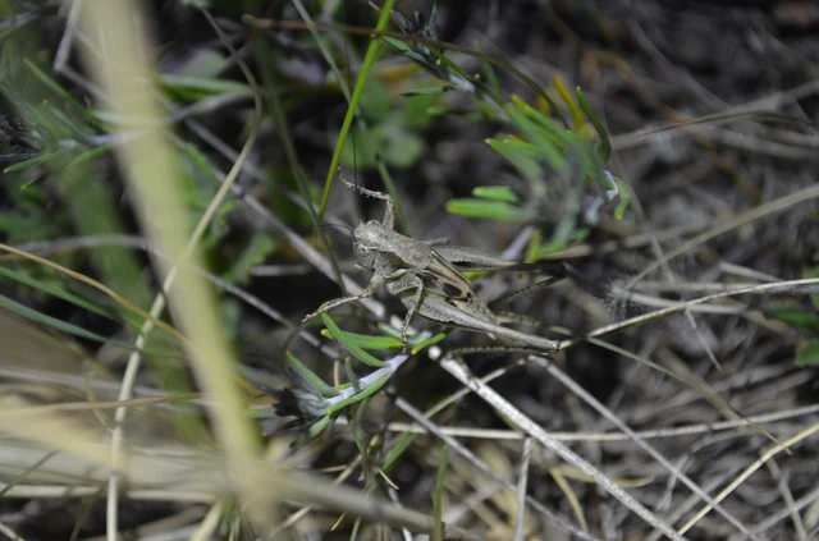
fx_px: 1872
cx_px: 410
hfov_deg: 24.7
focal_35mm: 82
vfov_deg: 16.5
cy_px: 270
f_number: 5.6
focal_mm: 55
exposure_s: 1/60
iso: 560
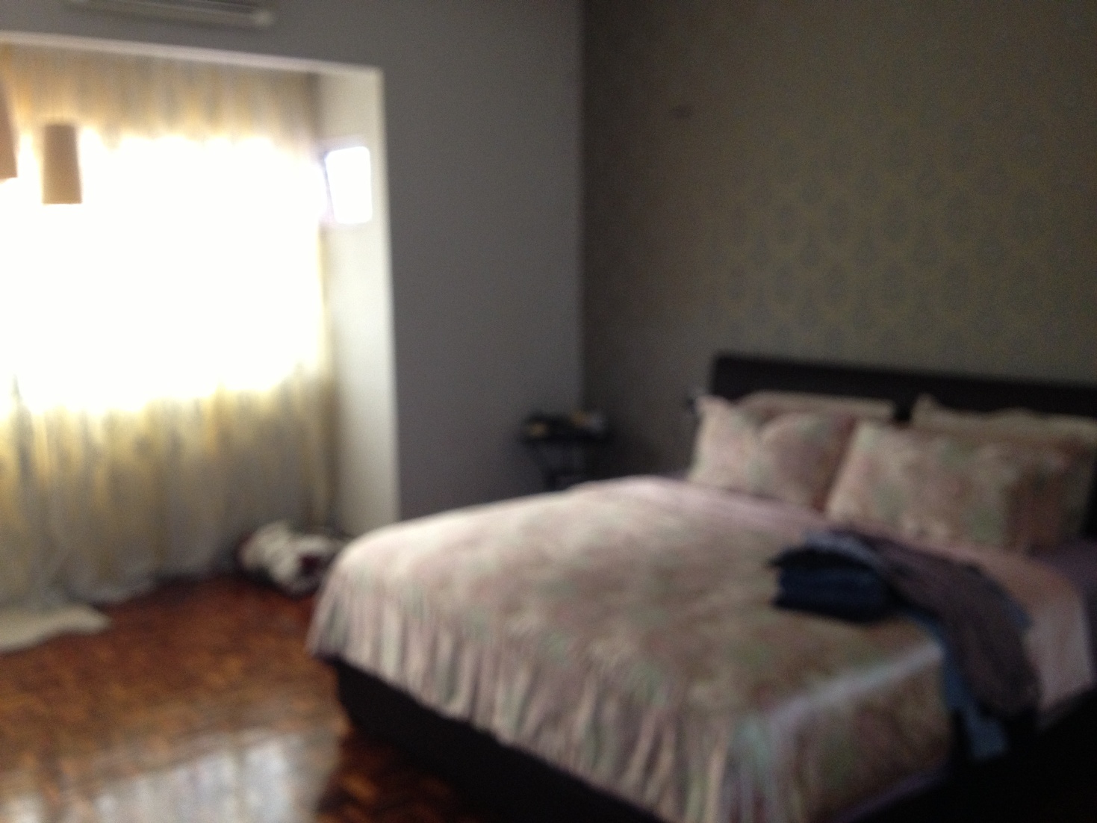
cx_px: 548
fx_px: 1109
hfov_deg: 52.6
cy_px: 412
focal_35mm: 35
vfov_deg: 40.7
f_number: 2.4
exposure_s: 1/20
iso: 200
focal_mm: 4.28
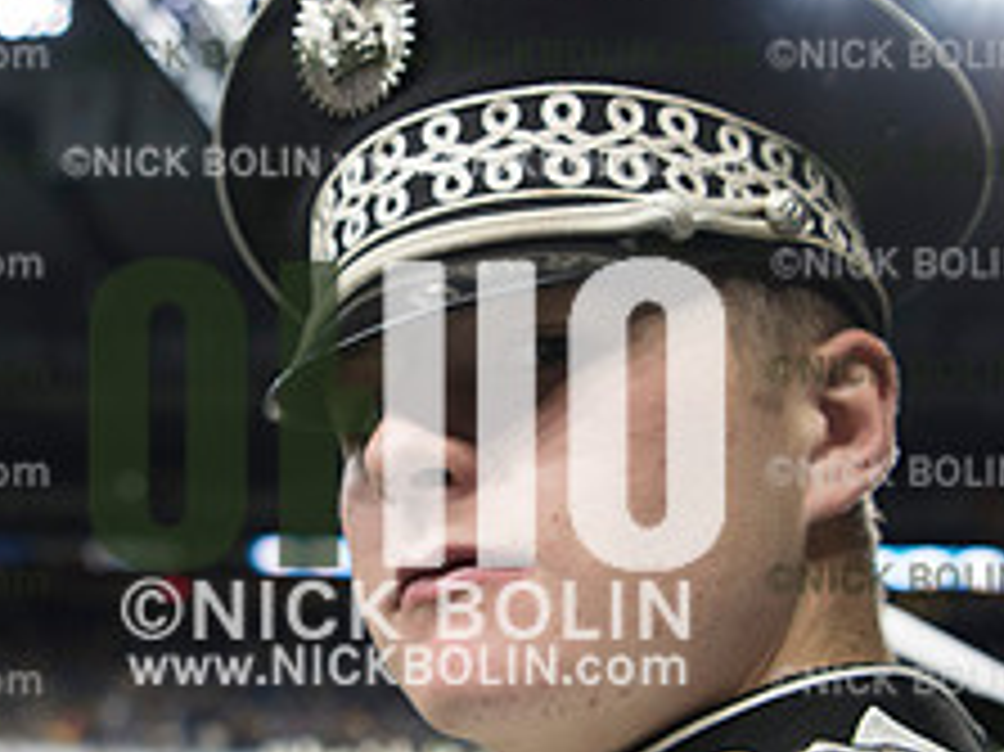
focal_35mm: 60
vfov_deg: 24.3
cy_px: 475
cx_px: 405
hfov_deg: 32.1
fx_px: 1739
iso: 1250
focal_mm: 24
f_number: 2.8
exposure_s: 1/800
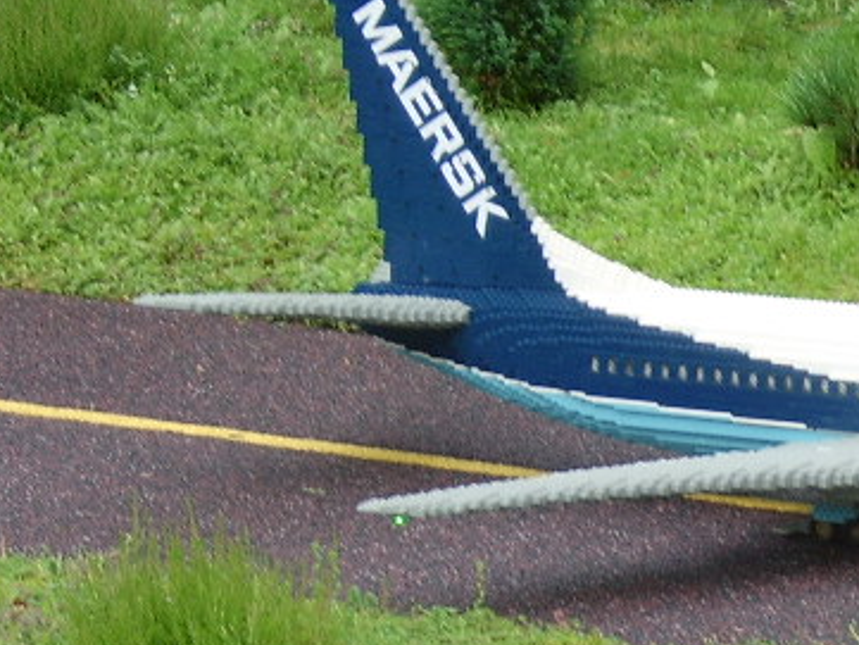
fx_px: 6131
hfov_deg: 8.0
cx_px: 957
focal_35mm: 247
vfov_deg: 6.0
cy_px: 450
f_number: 4.9
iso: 50
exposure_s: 1/65
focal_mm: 22.74
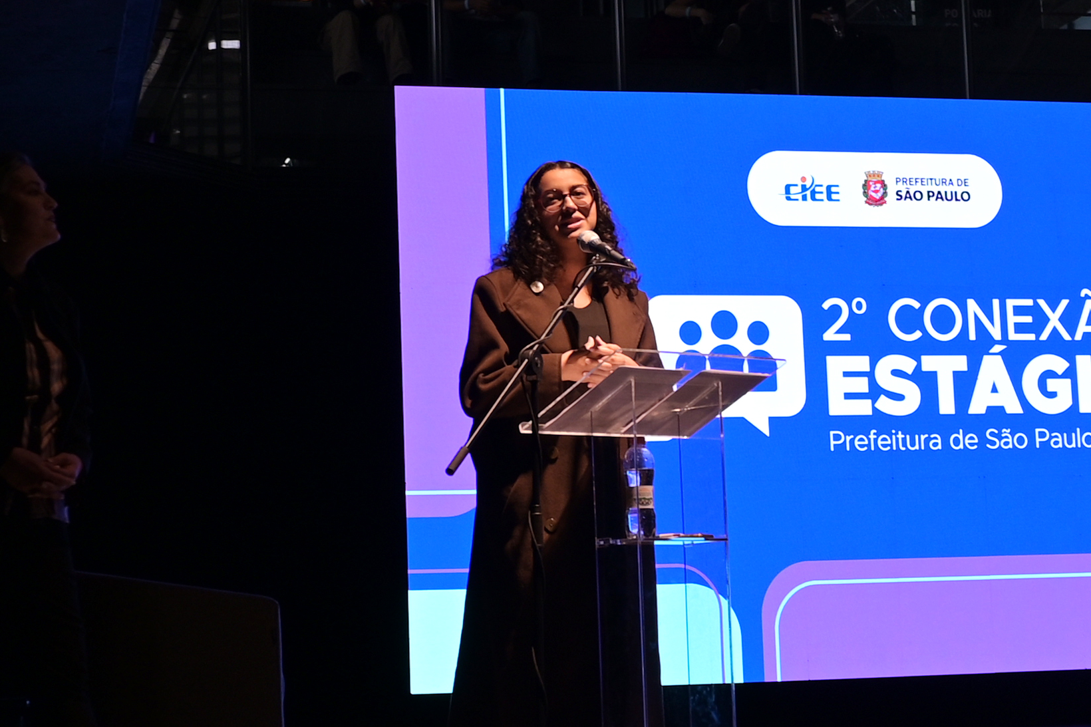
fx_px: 2182
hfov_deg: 28.0
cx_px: 627
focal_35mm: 72
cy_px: 380
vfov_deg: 18.9
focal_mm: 20
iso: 180
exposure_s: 1/160
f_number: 2.8
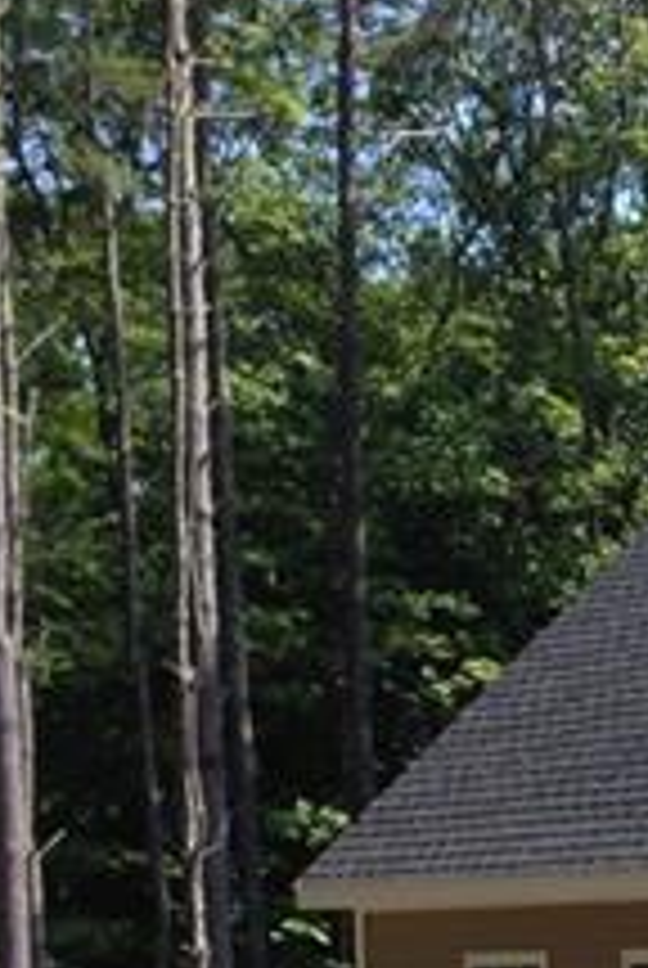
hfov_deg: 11.7
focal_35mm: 102
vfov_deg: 19.3
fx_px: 2745
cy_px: 1022
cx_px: 1386
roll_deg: +0.1
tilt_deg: -1.6
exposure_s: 1/616
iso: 50
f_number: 2.4
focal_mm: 4.12
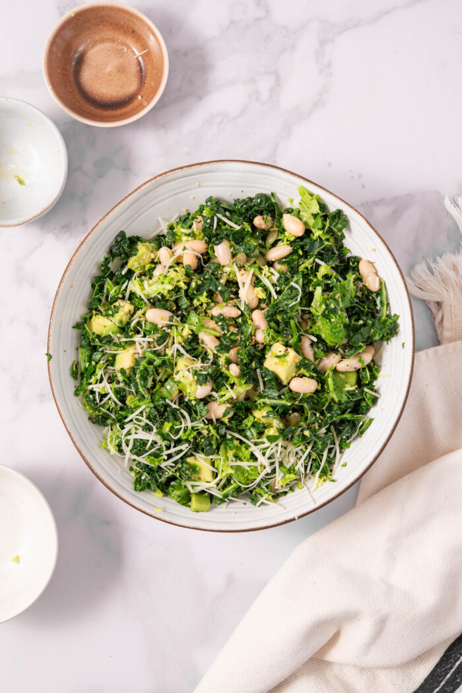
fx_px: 1154
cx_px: 231
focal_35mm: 60
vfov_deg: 33.4
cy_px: 346
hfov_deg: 22.6
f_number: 8
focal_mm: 60
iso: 100
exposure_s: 1/8
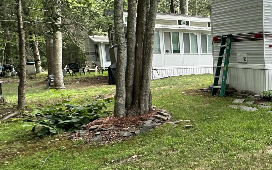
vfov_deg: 32.7
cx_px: 303
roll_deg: +0.4
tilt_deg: -6.9
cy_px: 93
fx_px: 289
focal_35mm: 39
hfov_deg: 40.3
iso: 50
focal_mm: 2.22
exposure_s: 1/99
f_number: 2.2
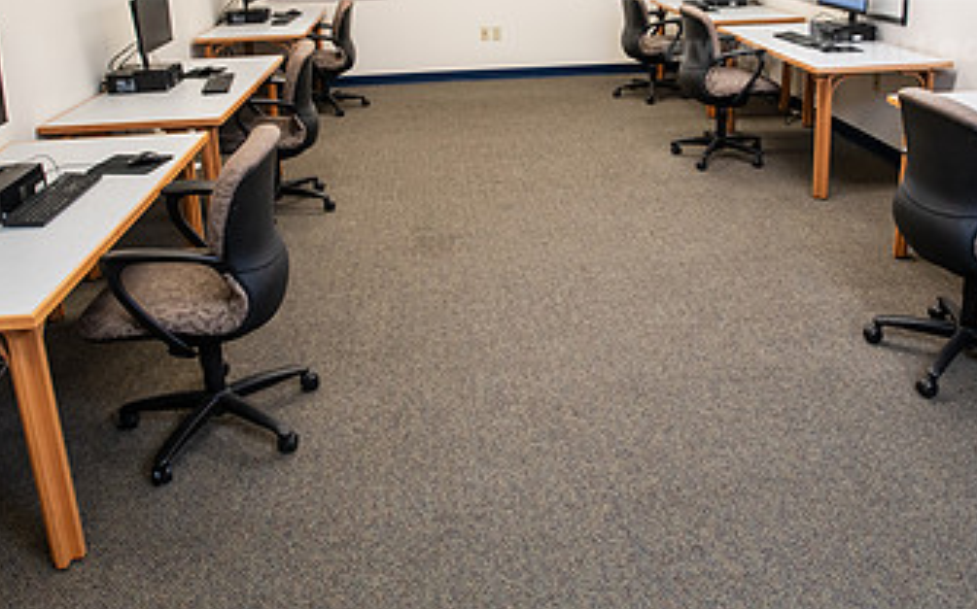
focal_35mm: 30
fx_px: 798
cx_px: 528
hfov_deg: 62.8
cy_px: 109
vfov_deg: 39.9
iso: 800
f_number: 4
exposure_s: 1/125
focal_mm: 17
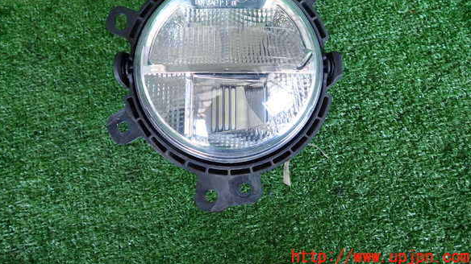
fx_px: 350
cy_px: 86
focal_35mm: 28
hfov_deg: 67.9
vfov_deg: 40.9
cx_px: 231
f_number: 2
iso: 200
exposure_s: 1/50
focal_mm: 4.5
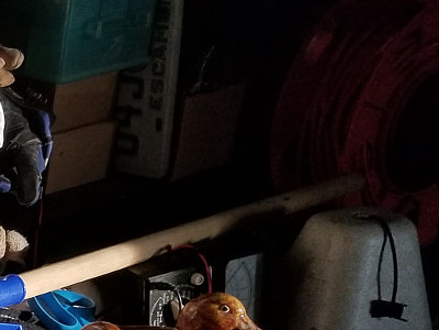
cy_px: 359
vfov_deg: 13.9
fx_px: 1319
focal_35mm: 104
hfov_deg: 15.9
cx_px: -369
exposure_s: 1/100
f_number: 1.7
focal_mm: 4.25
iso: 80
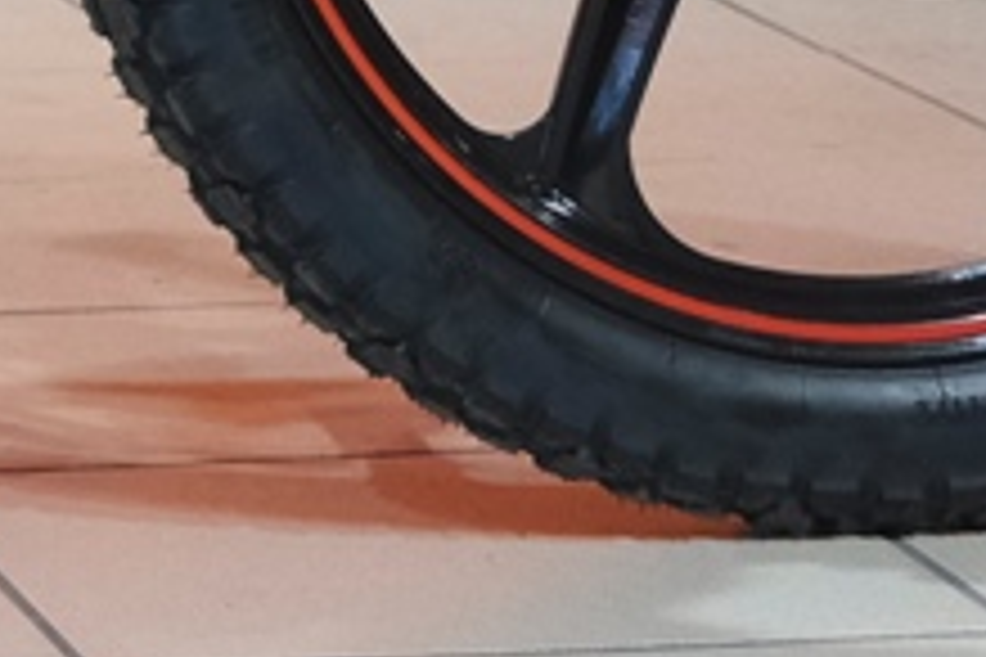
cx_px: -923
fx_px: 8189
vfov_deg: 4.3
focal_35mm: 299
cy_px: -1640
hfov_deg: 6.7
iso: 1600
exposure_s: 1/100
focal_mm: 27.5
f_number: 4
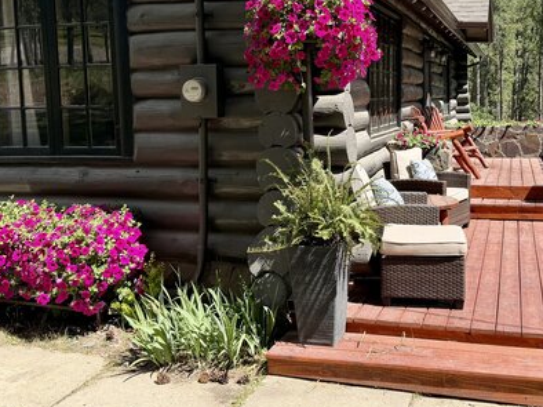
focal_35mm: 39
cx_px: 347
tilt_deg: -3.6
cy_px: 139
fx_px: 611
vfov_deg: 36.4
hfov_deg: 47.3
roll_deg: +1.2
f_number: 1.78
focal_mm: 6.76
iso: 80
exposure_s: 1/2169
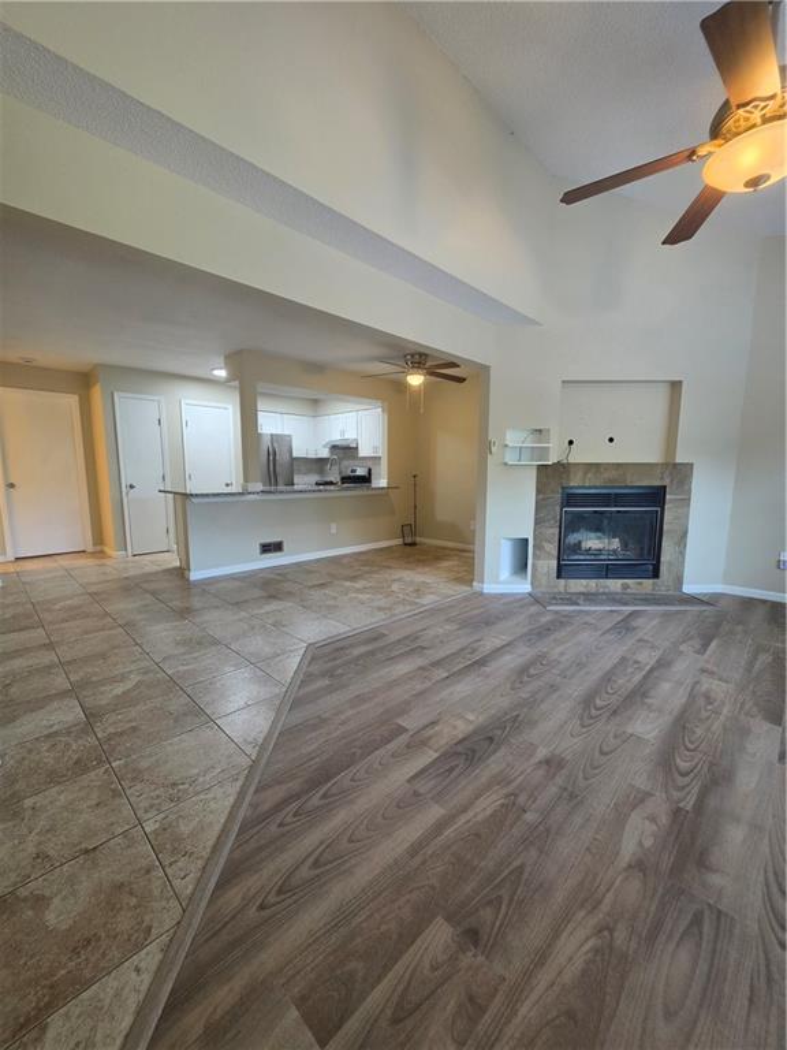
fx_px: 394
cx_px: 394
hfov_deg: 89.9
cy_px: 525
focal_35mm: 13
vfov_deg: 106.2
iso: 160
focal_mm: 2.2
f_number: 1.9
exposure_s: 1/60
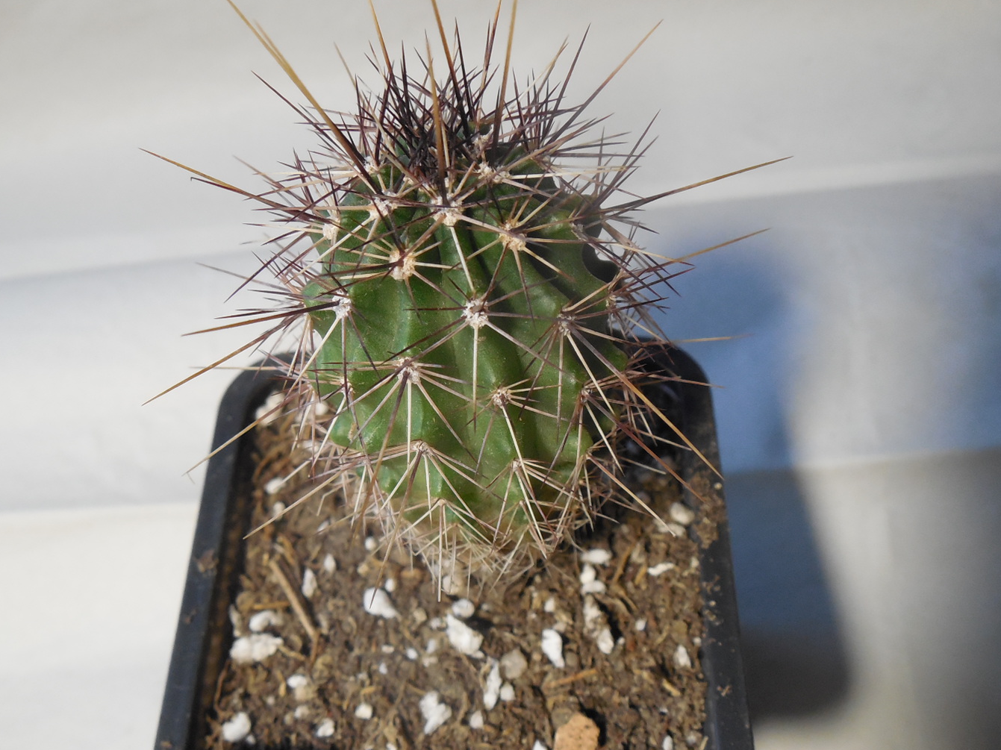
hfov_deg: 50.1
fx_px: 1070
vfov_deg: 38.6
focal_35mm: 37
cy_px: 377
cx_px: 455
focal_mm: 5.6
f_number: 3.6
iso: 320
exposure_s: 1/30
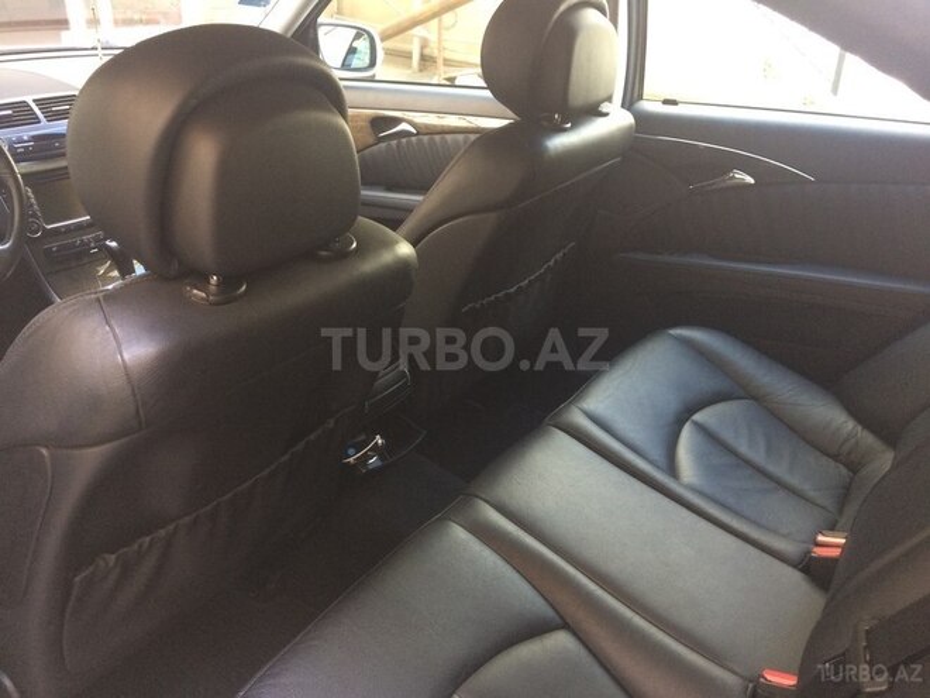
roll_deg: -1.2
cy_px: 349
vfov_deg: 48.2
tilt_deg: -27.1
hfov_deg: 61.7
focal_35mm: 29
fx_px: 779
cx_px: 465
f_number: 2.2
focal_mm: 4.15
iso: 80
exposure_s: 1/33
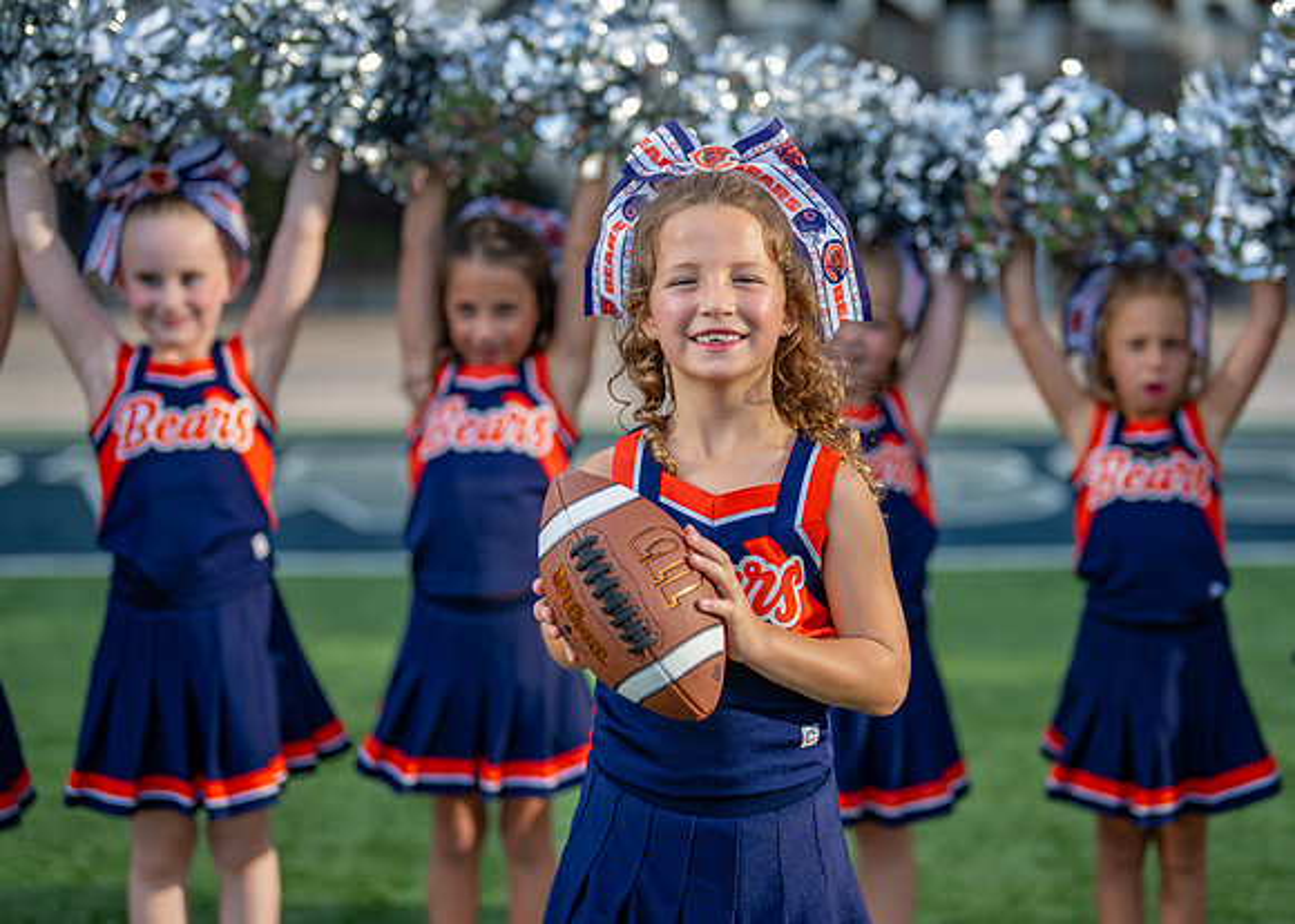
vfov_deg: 24.2
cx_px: 742
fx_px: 2153
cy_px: 409
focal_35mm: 59
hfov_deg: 33.4
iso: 160
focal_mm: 50
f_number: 1.4
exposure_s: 1/2500
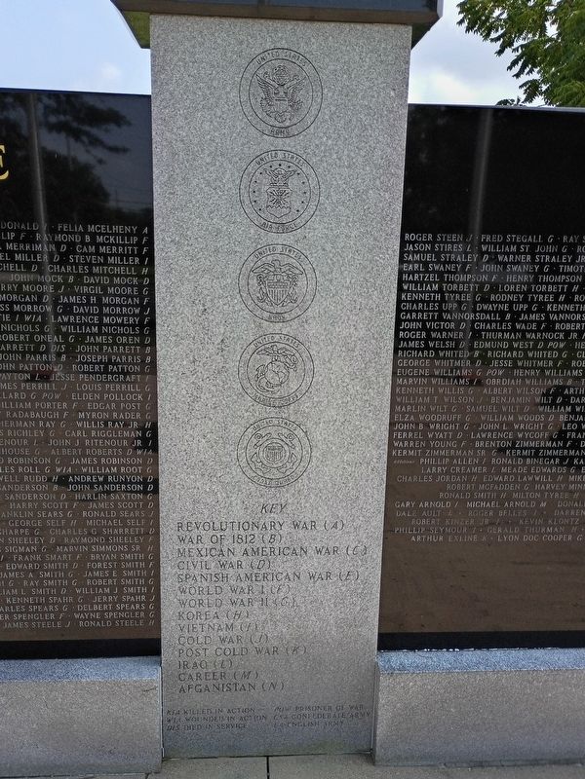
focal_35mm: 29
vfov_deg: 61.7
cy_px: 390
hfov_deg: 48.2
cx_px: 292
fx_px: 653
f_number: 1.8
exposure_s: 1/625
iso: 100
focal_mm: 4.27
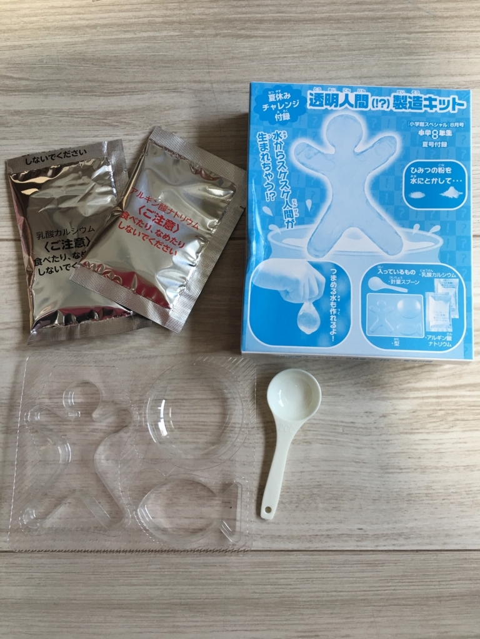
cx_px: 240
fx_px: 536
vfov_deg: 61.7
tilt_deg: -83.1
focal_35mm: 29
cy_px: 320
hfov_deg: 48.2
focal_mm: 4.15
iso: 32
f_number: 2.2
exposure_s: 1/40
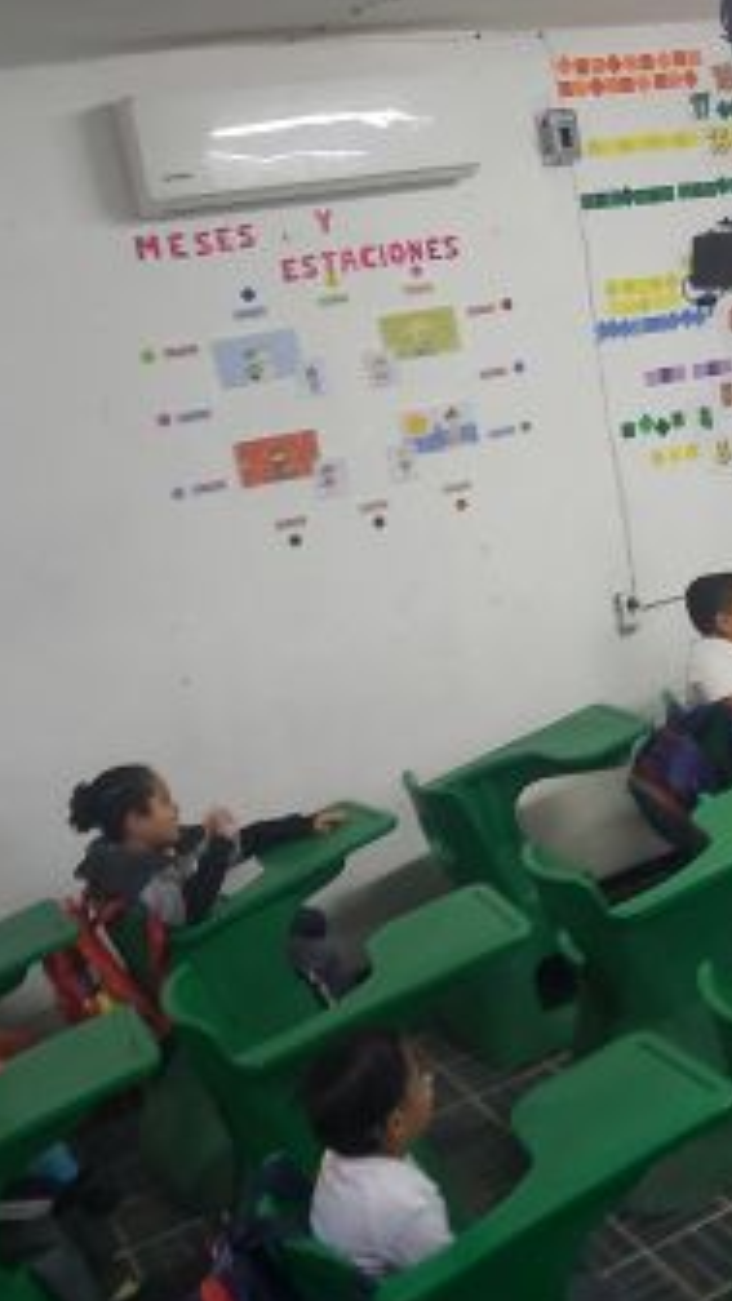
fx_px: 1553
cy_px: 612
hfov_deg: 25.6
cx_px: 676
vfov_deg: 45.4
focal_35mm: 45
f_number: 1.7
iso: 200
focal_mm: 3.92
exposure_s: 1/40
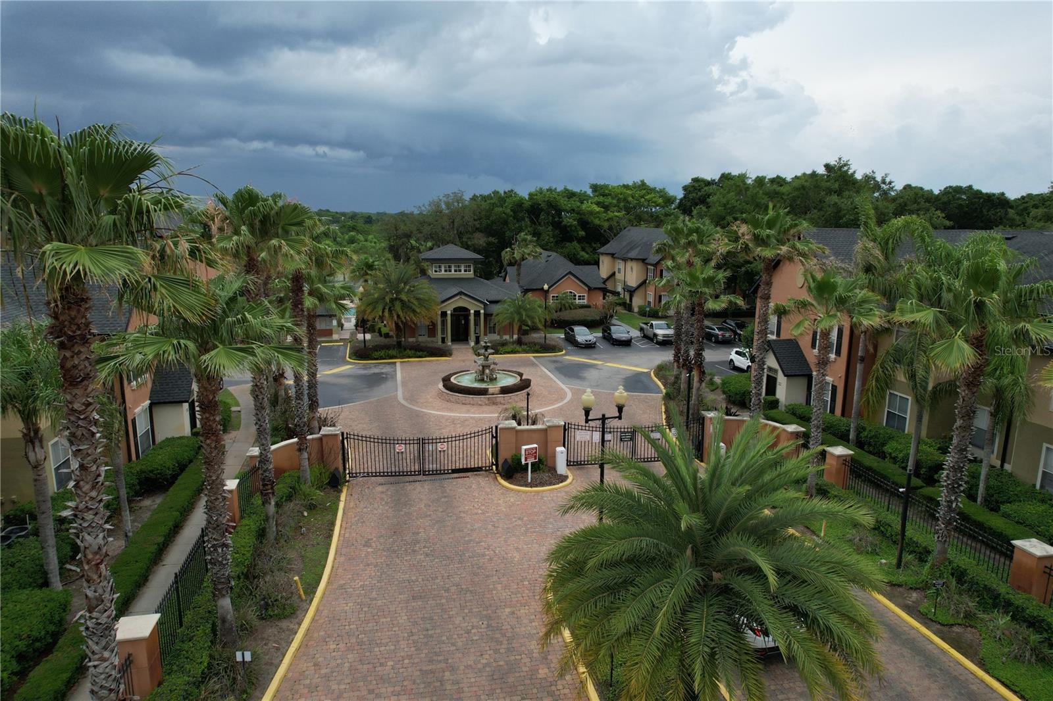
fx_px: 643
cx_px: 526
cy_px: 350
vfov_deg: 57.2
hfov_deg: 78.6
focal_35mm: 22
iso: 100
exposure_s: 1/1000
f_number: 2.8
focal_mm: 8.38
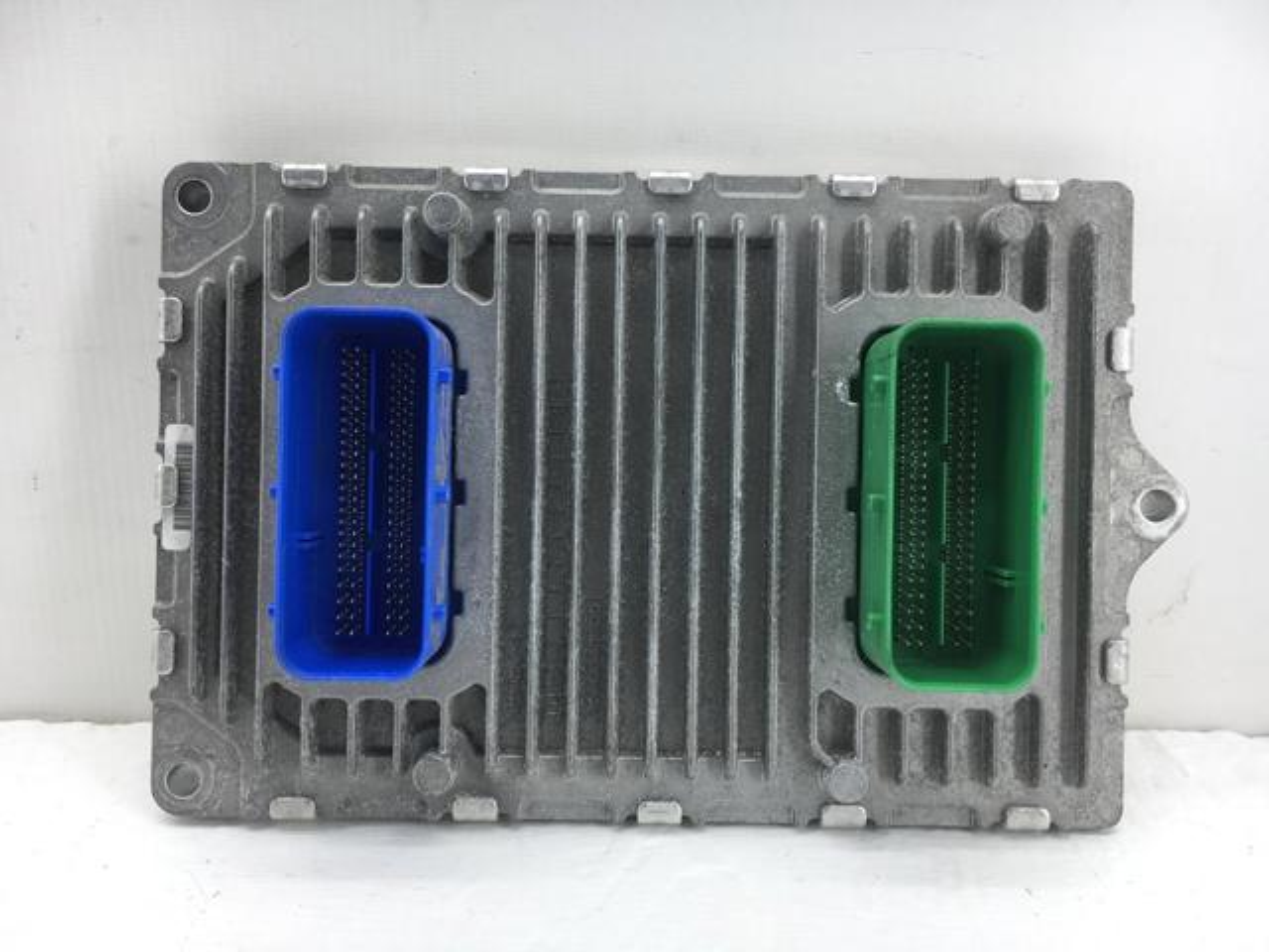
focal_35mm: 29
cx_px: 634
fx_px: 1063
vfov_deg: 48.2
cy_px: 476
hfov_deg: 61.7
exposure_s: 1/100
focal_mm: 4.15
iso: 25
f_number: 2.2
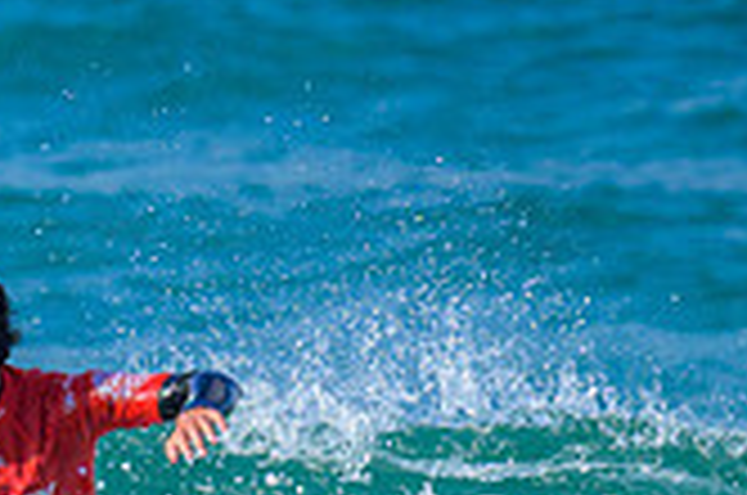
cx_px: -585
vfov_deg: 0.4
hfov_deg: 0.5
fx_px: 79713
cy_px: 689
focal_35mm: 3849
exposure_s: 1/2000
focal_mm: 800
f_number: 6.3
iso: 500
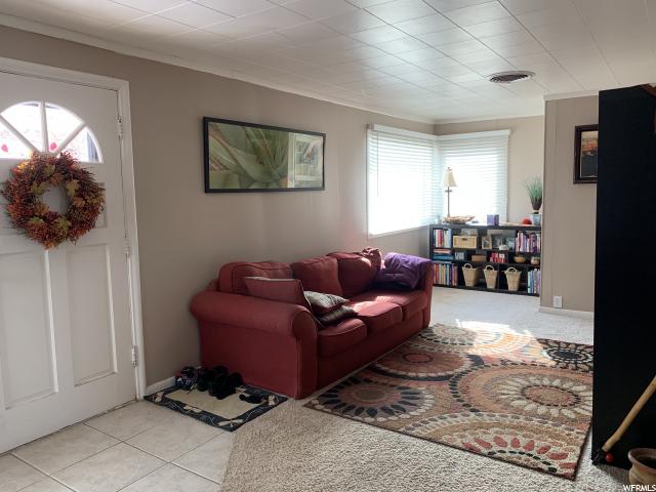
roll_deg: +1.5
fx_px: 493
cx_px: 328
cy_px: 246
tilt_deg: -6.4
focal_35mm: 26
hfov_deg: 67.3
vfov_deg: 53.1
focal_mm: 4.25
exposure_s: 1/100
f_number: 1.8
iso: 100
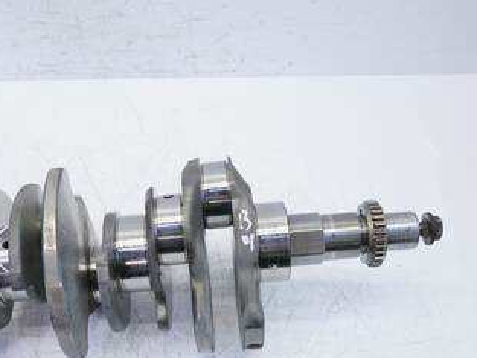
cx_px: 137
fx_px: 634
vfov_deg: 30.9
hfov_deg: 40.4
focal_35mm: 46
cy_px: 273
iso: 200
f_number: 3.7
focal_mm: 15
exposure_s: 1/80
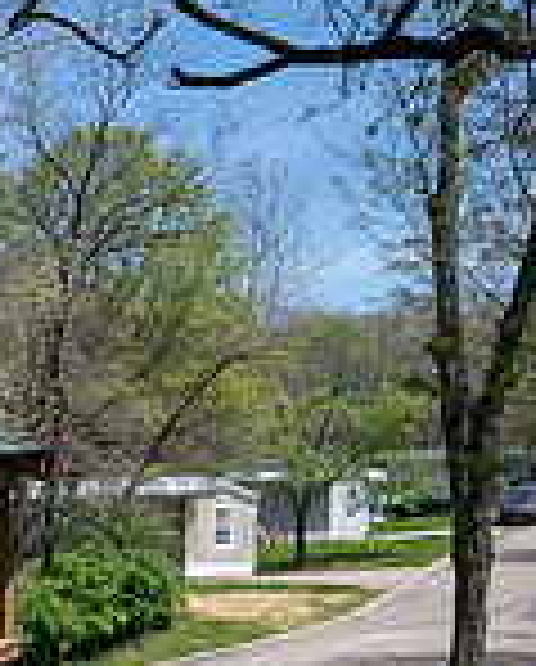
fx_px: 1740
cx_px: -279
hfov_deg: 16.0
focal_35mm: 88
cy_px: 740
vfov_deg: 20.6
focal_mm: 24
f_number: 13
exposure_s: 1/320
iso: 400
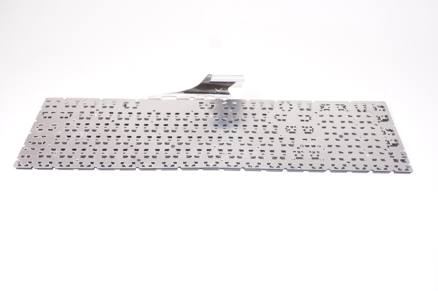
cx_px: 219
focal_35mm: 39
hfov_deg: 49.6
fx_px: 474
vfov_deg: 34.1
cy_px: 146
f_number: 5.6
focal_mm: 26
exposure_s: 1/60
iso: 100
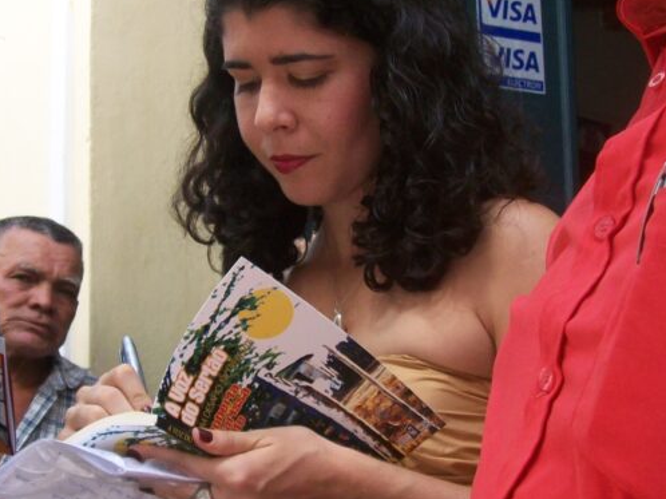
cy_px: 268
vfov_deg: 19.9
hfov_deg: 26.3
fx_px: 1423
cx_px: 273
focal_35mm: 74
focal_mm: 6
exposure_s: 1/305
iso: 80
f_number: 2.7
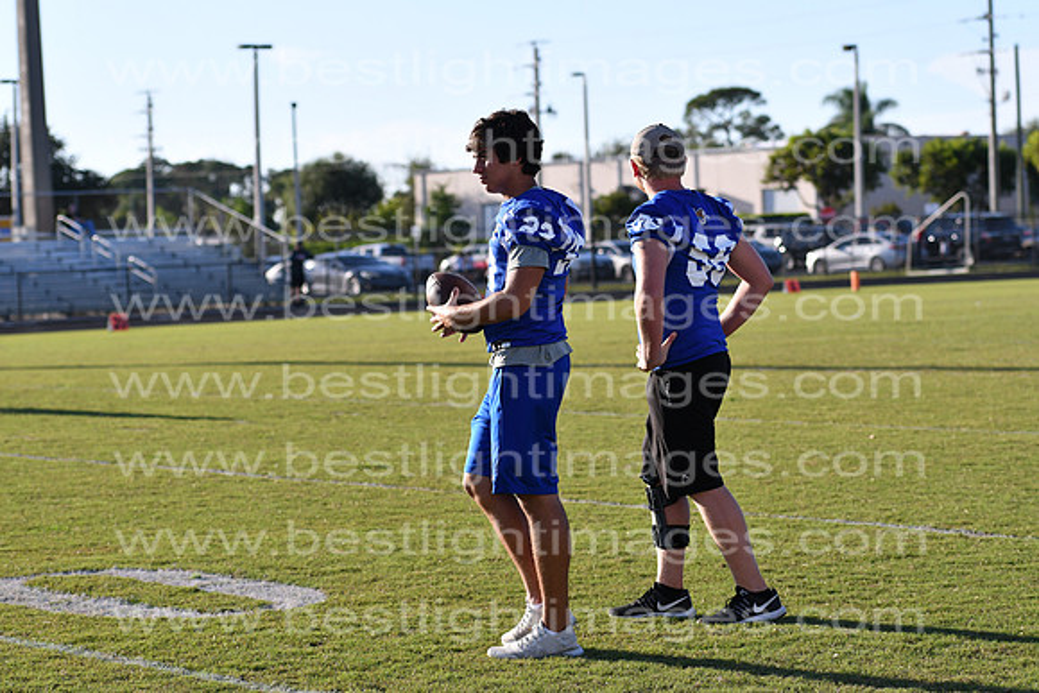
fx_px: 3031
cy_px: 346
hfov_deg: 19.5
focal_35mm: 105
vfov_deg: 13.0
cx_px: 520
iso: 200
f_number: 4
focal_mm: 70
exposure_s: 1/2000
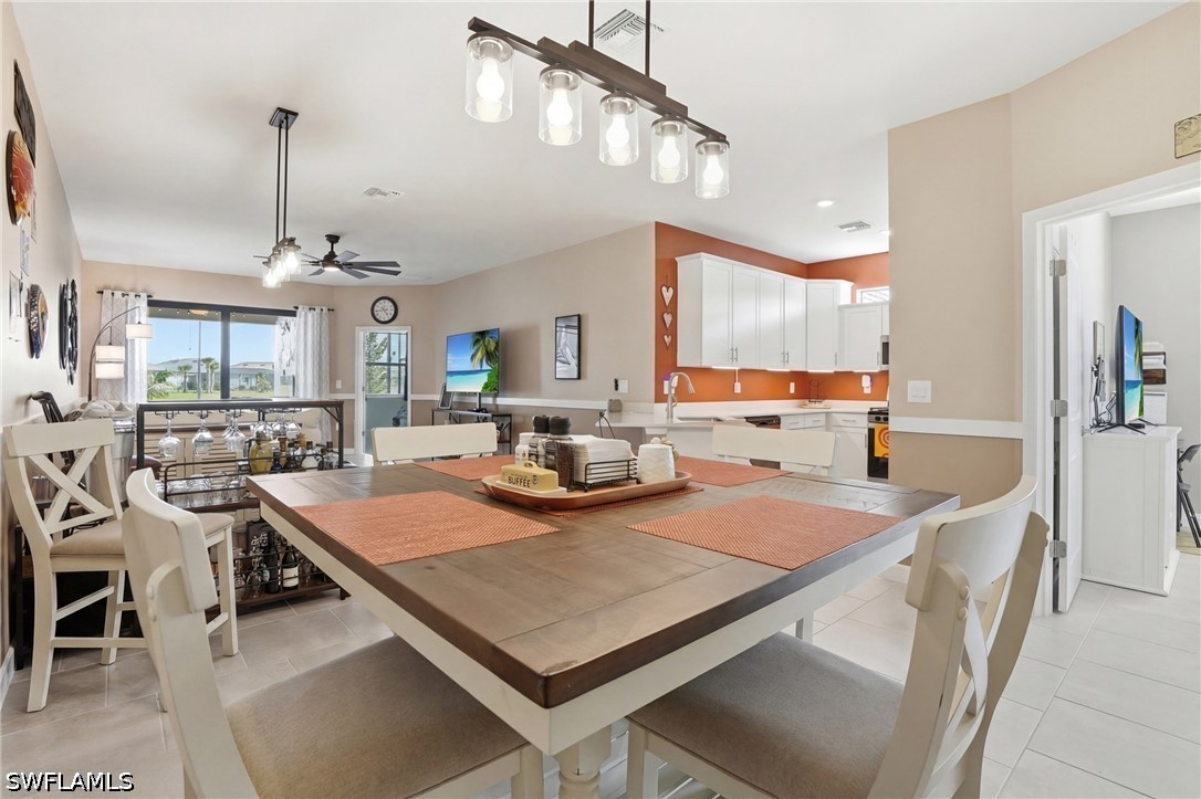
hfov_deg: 96.8
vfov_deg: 73.7
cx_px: 600
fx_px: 534
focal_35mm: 16
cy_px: 400
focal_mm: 16
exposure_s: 1/250
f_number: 9
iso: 400
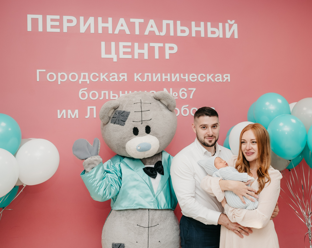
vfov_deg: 36.7
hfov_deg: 45.1
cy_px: 123
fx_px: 374
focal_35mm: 41
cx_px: 188
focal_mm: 35
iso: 640
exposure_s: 1/160
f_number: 4
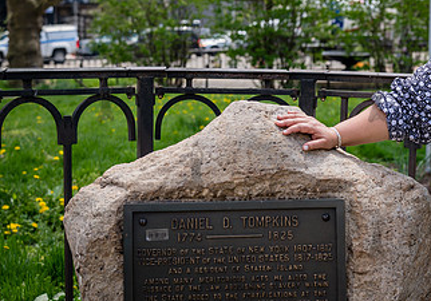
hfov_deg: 22.0
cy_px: 97
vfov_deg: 15.6
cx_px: 354
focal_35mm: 90
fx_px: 1094
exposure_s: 1/250
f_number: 4
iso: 100
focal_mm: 48
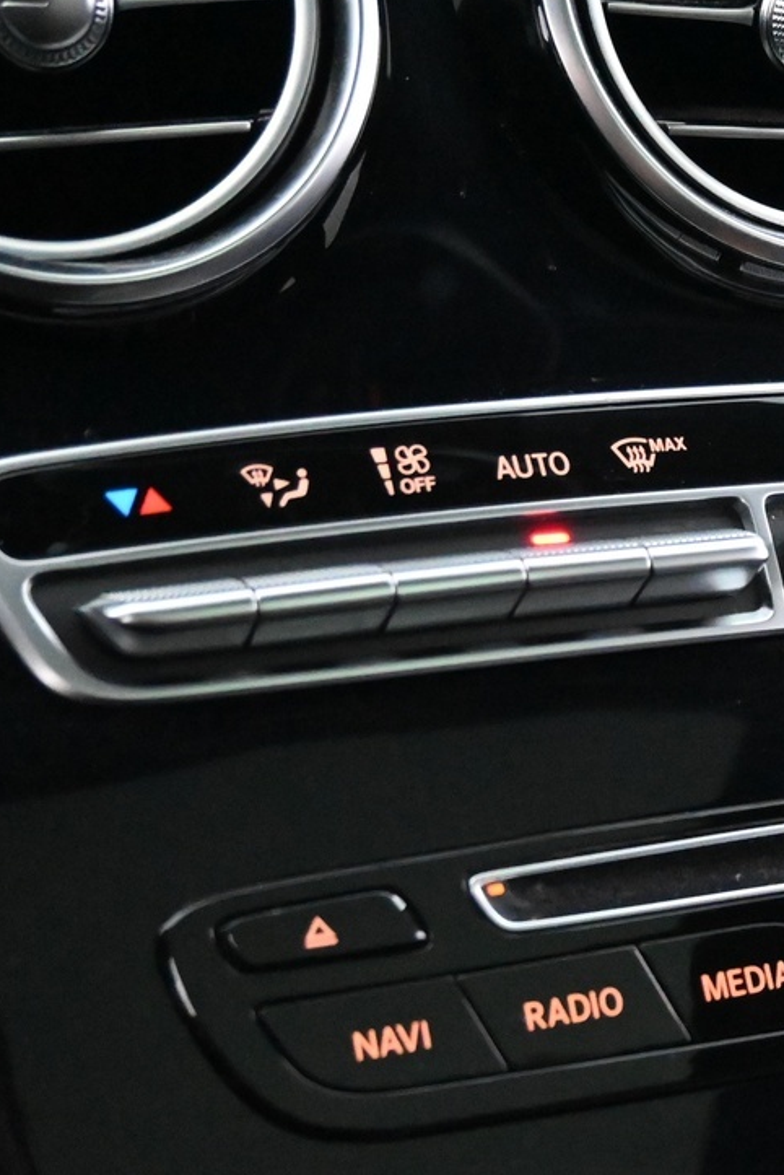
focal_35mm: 74
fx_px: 2415
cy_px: 752
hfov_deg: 18.0
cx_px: 766
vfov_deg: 27.2
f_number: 4
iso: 9000
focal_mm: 22
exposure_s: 1/40
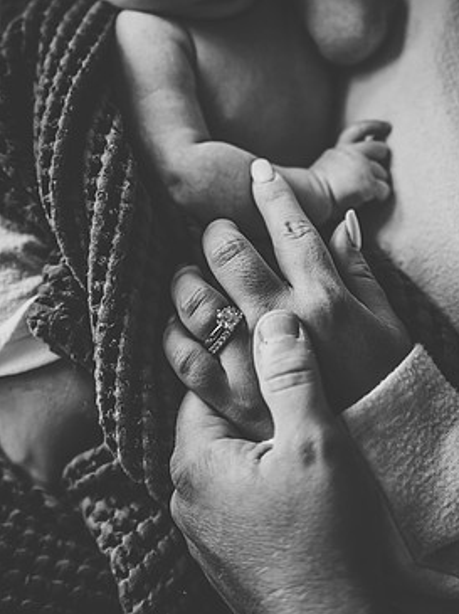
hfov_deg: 16.6
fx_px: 1576
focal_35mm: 89
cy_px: 304
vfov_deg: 22.0
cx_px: 251
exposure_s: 1/160
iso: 800
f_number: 2.8
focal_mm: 75
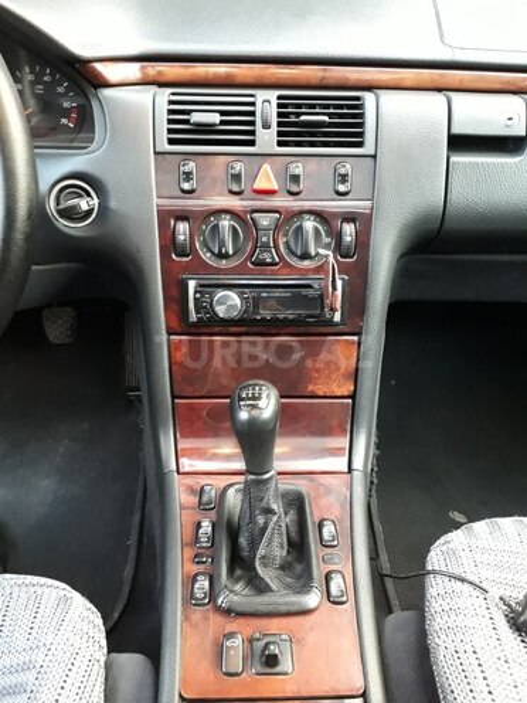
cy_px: 352
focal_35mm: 27
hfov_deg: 51.4
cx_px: 264
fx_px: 548
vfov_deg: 65.3
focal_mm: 3.6
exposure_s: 1/17
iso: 400
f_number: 1.9
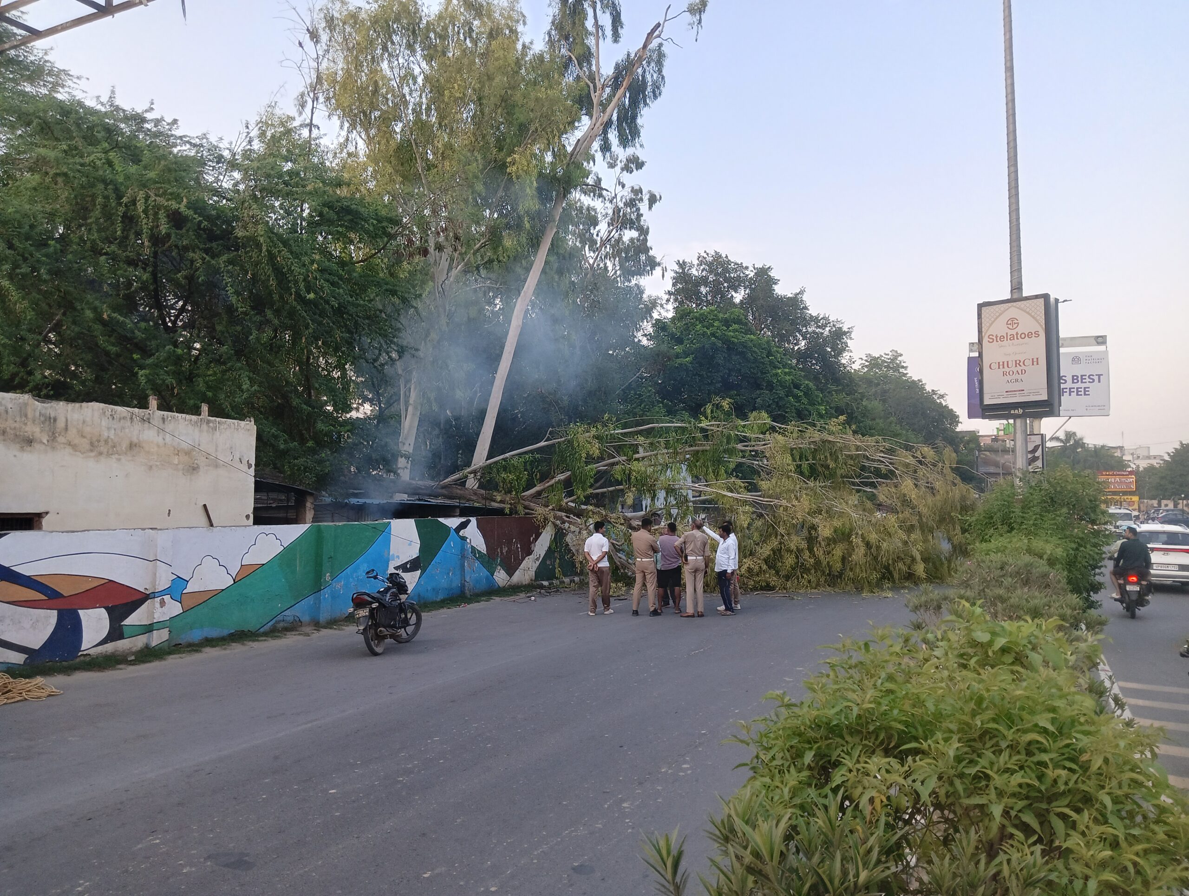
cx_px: 594
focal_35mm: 27
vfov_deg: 51.5
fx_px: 929
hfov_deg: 65.2
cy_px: 448
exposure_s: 1/100
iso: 80
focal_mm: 4.05
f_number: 1.8
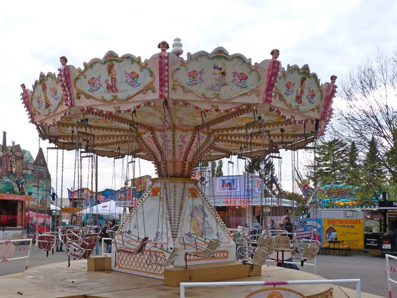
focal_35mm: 34
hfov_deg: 53.2
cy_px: 202
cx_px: 144
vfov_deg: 41.2
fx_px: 390
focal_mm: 4.5
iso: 100
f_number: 4.5
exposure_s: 1/250
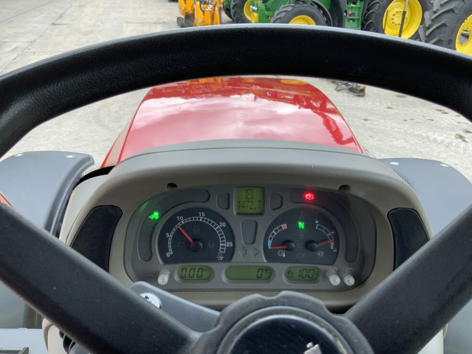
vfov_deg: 46.8
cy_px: 179
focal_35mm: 30
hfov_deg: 60.0
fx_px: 409
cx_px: 237
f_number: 1.8
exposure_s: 1/198
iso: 16
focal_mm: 3
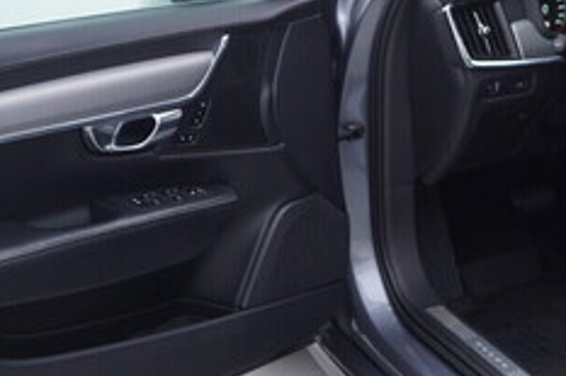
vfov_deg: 16.0
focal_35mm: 85
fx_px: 1335
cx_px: 432
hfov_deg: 23.7
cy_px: 101
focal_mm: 24
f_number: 3.2
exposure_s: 1/50
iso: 125
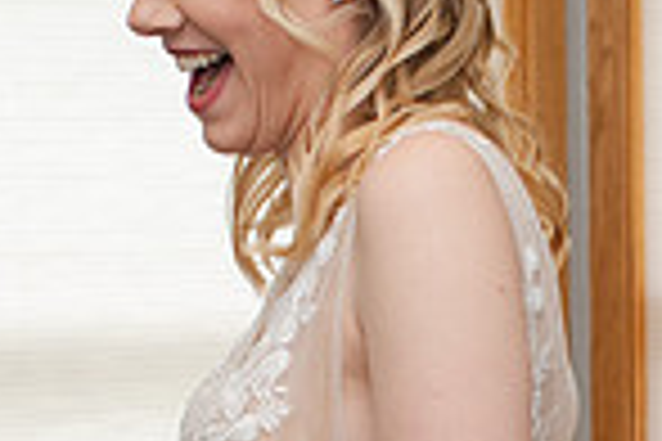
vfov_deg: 9.0
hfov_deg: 13.5
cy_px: 491
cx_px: 576
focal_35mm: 151
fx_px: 2777
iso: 450
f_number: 3.5
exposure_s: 1/200
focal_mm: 35
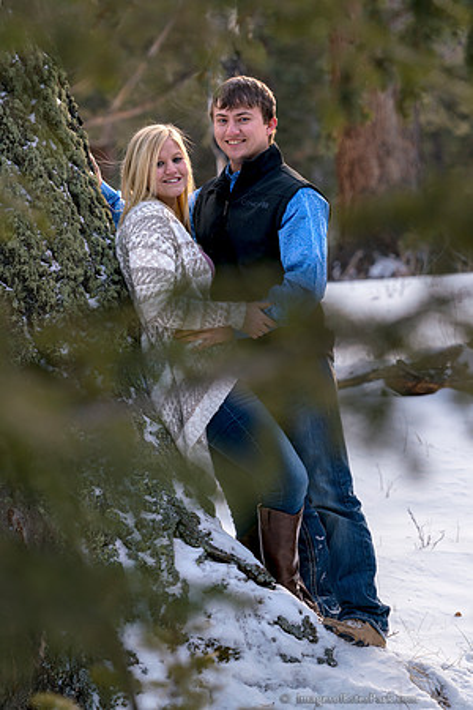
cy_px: 355
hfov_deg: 10.2
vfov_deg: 15.2
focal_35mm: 135
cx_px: 236
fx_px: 2660
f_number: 4
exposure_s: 1/125
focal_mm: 135
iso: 250
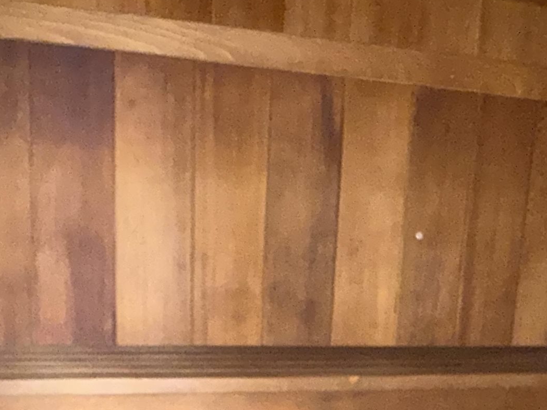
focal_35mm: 41
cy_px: 410
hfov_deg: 45.8
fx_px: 648
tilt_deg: -11.0
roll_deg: -2.0
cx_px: 273
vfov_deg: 32.3
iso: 1250
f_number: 2.2
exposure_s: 1/26
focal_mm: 2.22
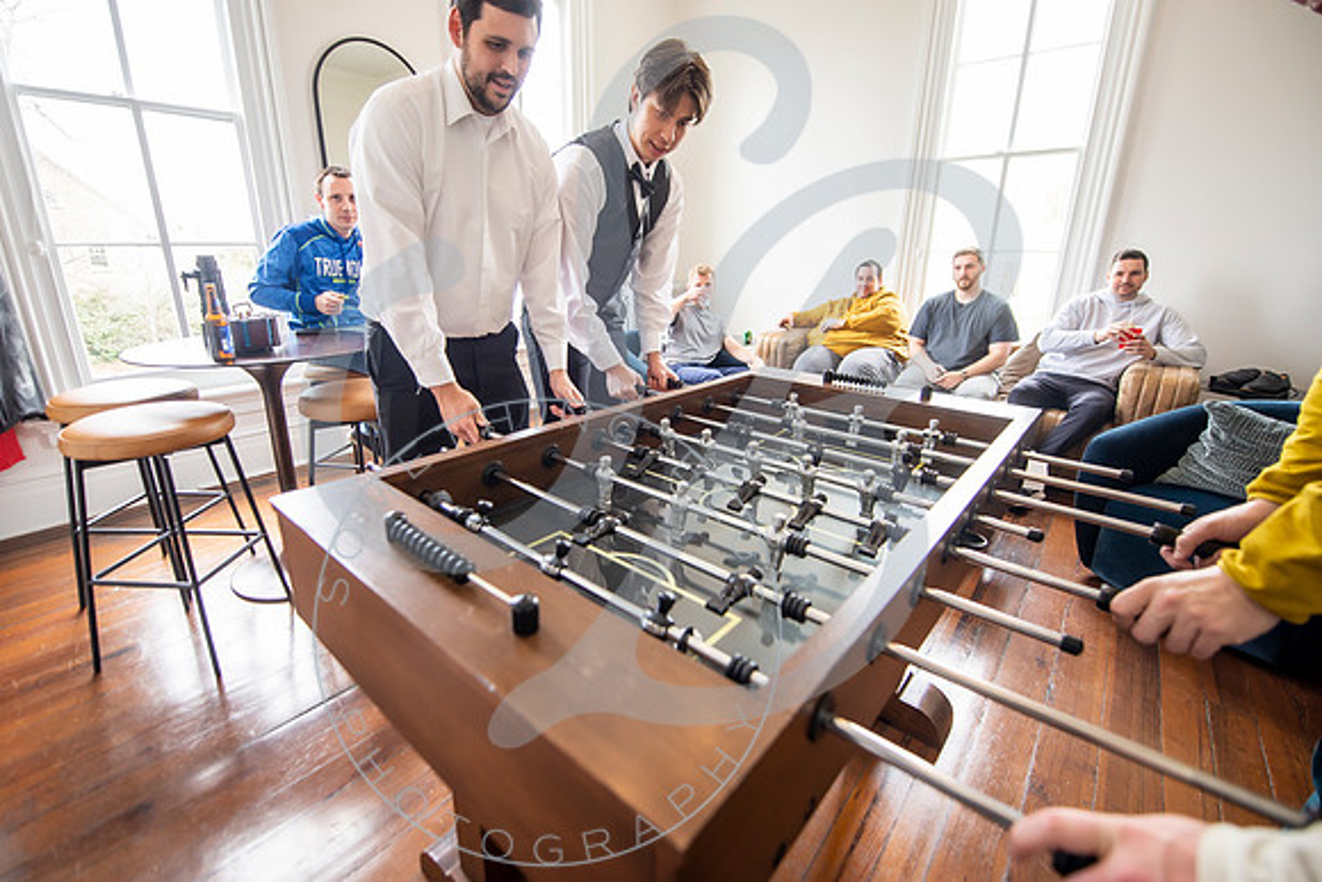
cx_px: 634
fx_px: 552
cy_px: 440
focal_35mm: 15
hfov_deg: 100.2
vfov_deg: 77.3
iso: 640
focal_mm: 14
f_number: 2.8
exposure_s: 1/200
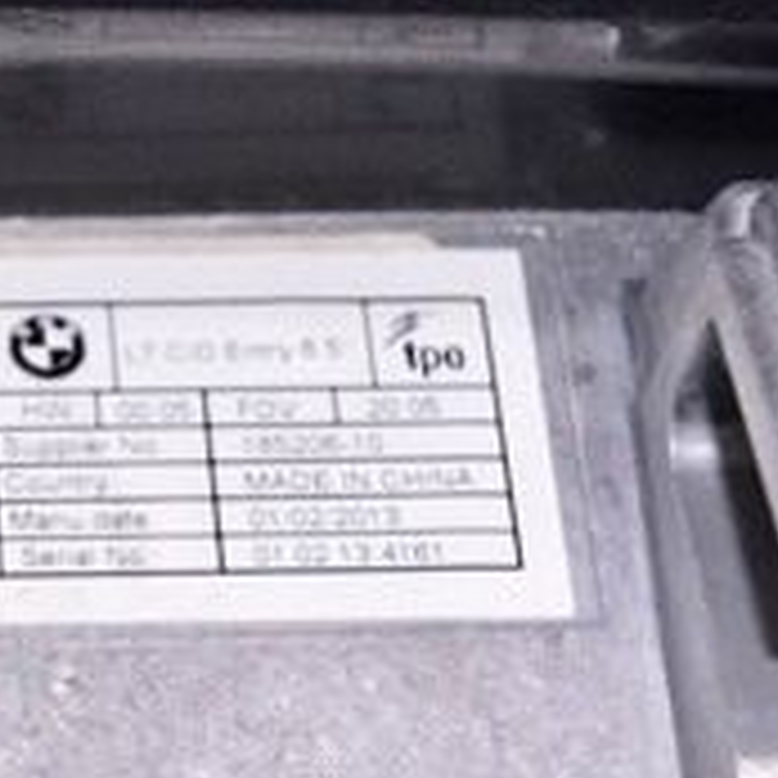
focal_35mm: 160
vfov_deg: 10.9
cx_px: -445
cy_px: 587
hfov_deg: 10.5
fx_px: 4068
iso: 1600
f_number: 8
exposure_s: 1/200
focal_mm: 34
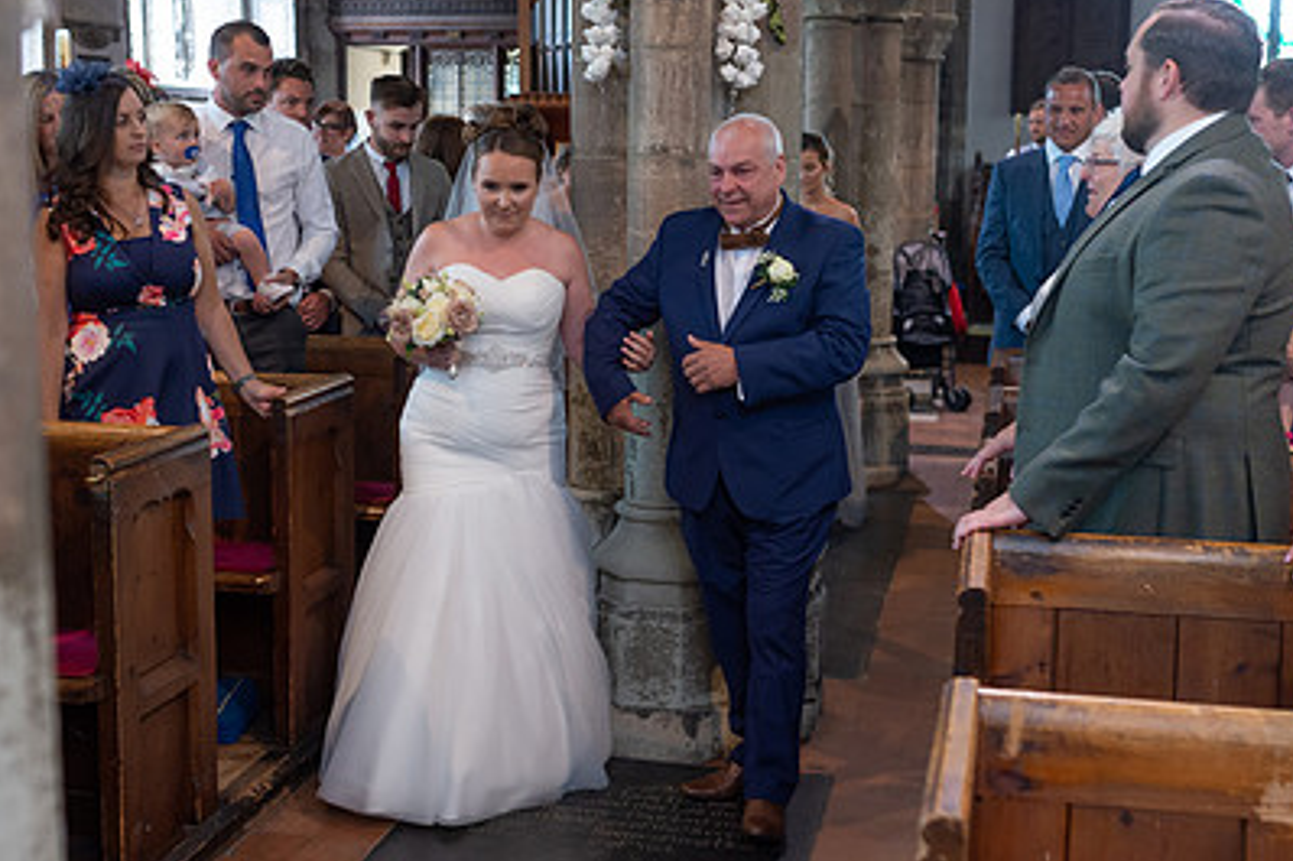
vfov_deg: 26.5
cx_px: 621
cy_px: 396
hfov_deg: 38.9
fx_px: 1831
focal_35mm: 51
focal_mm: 35
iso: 800
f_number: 2.8
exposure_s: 1/100
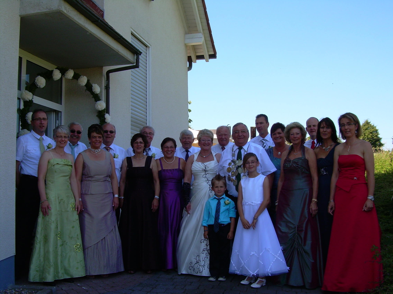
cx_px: 196
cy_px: 147
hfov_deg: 42.9
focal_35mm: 44
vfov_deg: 32.9
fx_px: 500
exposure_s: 1/210
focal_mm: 7.2
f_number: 4.8
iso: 50
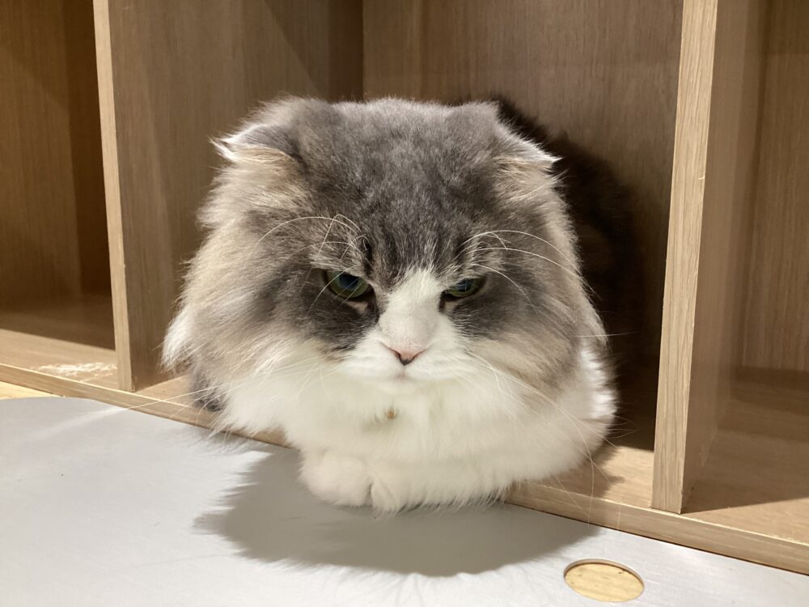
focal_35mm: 31
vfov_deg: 45.4
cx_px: 404
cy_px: 304
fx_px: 724
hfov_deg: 58.4
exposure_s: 1/40
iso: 400
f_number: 2.4
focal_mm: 3.3
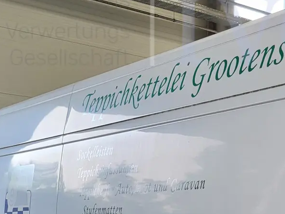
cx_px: 281
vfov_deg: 16.7
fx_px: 692
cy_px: 271
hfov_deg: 22.4
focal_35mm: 84
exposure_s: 1/119
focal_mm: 5.4
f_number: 1.8
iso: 40
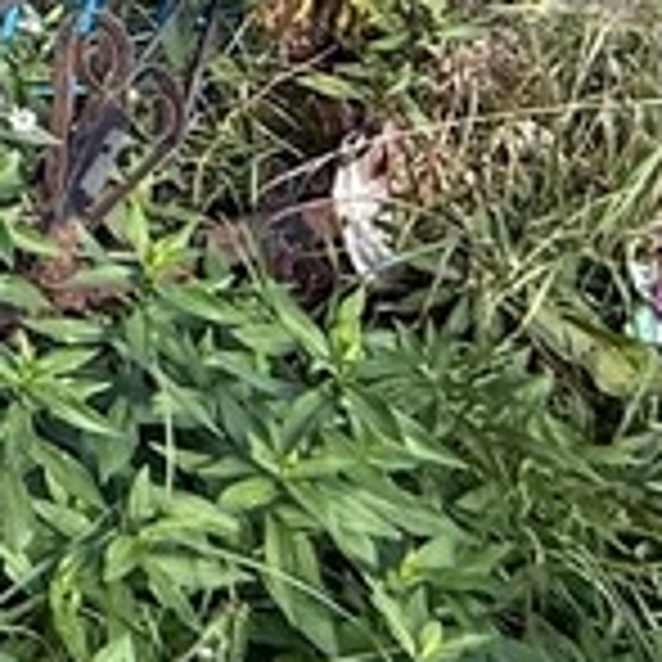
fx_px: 1861
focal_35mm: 86
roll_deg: +1.9
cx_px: -914
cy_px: -194
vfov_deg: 18.8
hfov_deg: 14.1
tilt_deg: -22.4
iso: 50
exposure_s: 1/247
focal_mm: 2.22
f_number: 2.2
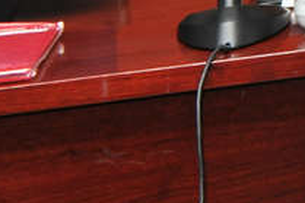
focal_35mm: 253
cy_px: -527
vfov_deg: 5.0
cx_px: 1051
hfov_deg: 6.9
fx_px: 2142
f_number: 5.6
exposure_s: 1/125
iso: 800
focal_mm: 35
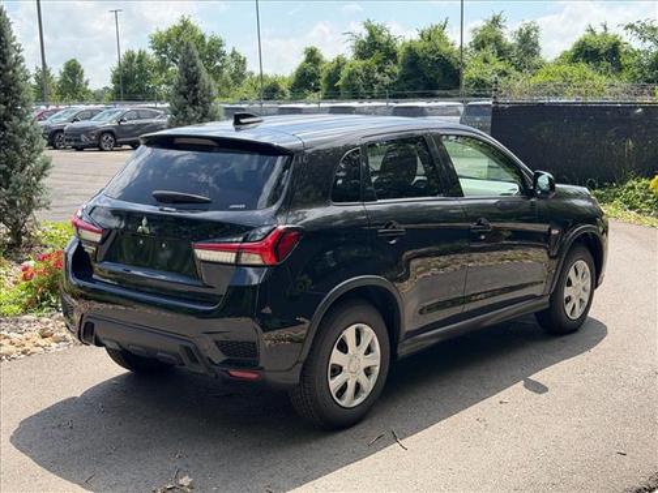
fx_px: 912
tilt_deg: -6.6
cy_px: 246
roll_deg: +1.2
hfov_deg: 39.7
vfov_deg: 30.3
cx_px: 329
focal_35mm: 48
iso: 100
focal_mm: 6.76
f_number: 1.78
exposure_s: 1/2033
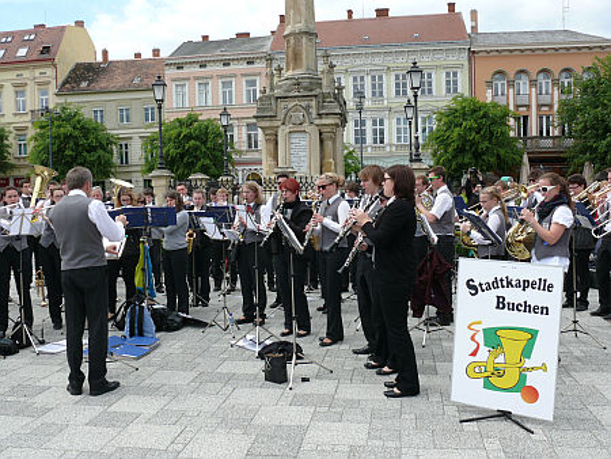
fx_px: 618
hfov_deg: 52.6
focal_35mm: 35
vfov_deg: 40.7
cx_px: 306
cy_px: 230
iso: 100
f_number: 5.6
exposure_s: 1/500
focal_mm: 7.4
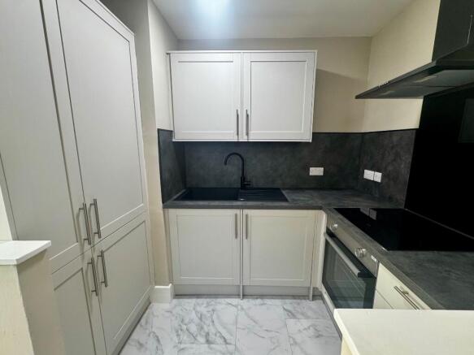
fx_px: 192
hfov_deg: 102.1
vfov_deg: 85.7
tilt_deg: -9.5
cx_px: 237
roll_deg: +0.3
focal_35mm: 14
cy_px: 178
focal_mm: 2.22
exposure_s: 1/100
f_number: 2.2
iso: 250
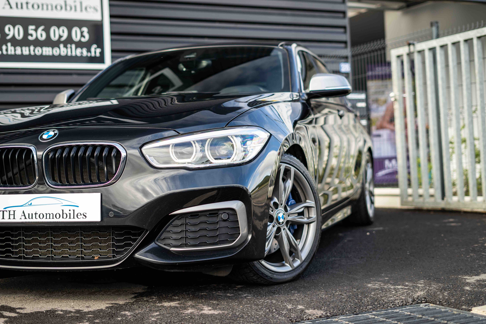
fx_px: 729
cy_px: 160
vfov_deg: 25.1
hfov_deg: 36.9
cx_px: 230
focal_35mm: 54
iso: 100
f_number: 2.2
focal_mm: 50
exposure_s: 1/320
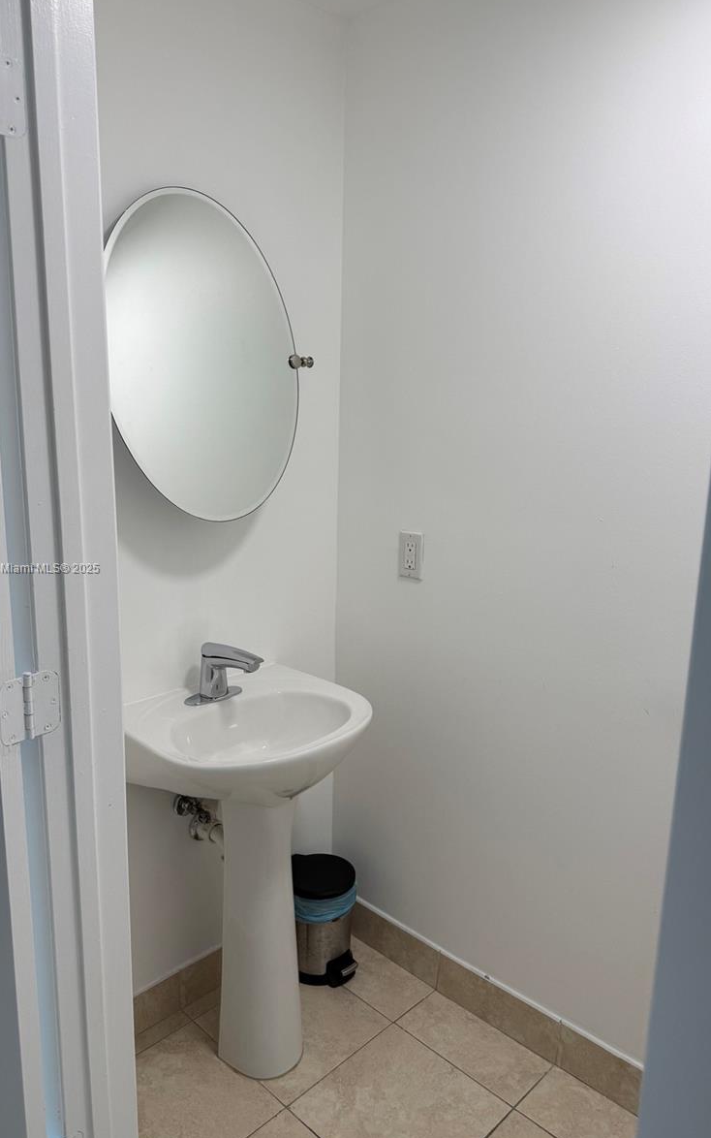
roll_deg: -1.8
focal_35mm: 26
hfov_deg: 47.6
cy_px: 569
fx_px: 806
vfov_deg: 70.4
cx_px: 357
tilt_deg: -11.4
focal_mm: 6.76
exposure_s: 1/120
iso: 64
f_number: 1.78
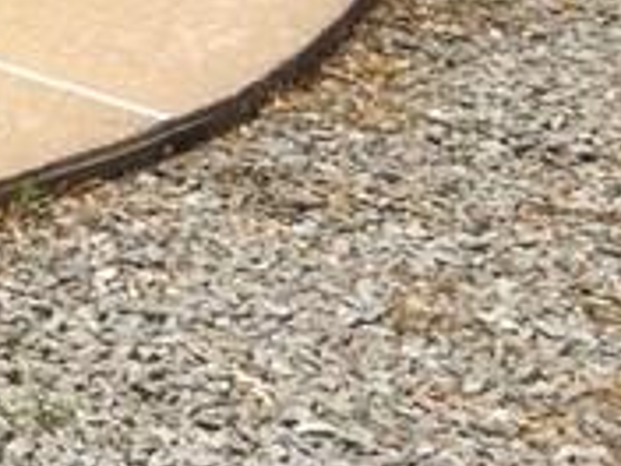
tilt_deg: -9.3
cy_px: -512
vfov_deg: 8.3
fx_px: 3032
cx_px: -1175
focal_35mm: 169
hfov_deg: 9.5
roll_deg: +0.2
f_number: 2.2
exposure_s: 1/2740
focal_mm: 4.15
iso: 32
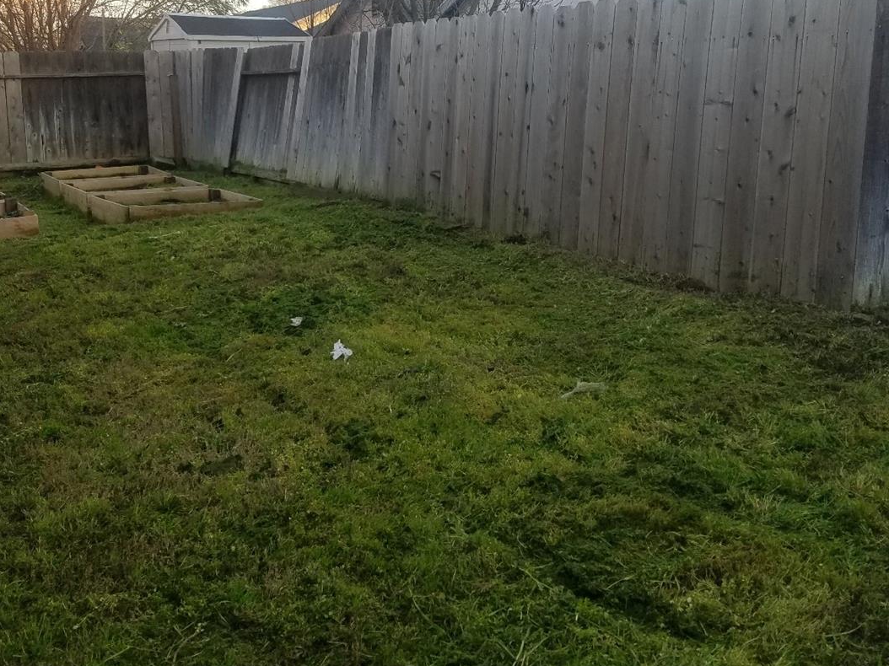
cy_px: 212
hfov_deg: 50.1
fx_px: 950
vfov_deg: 38.1
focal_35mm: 37
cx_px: 428
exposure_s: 1/435
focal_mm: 4.2
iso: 50
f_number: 1.7
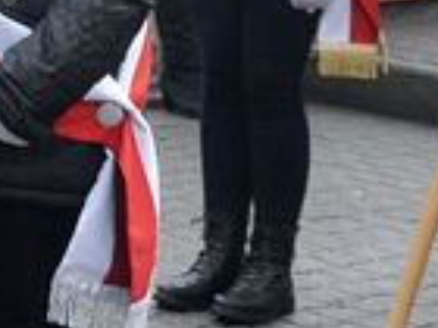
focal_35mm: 227
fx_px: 2872
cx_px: -444
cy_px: -105
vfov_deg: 6.5
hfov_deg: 8.3
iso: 1600
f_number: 7.1
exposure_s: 1/200
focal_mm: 26
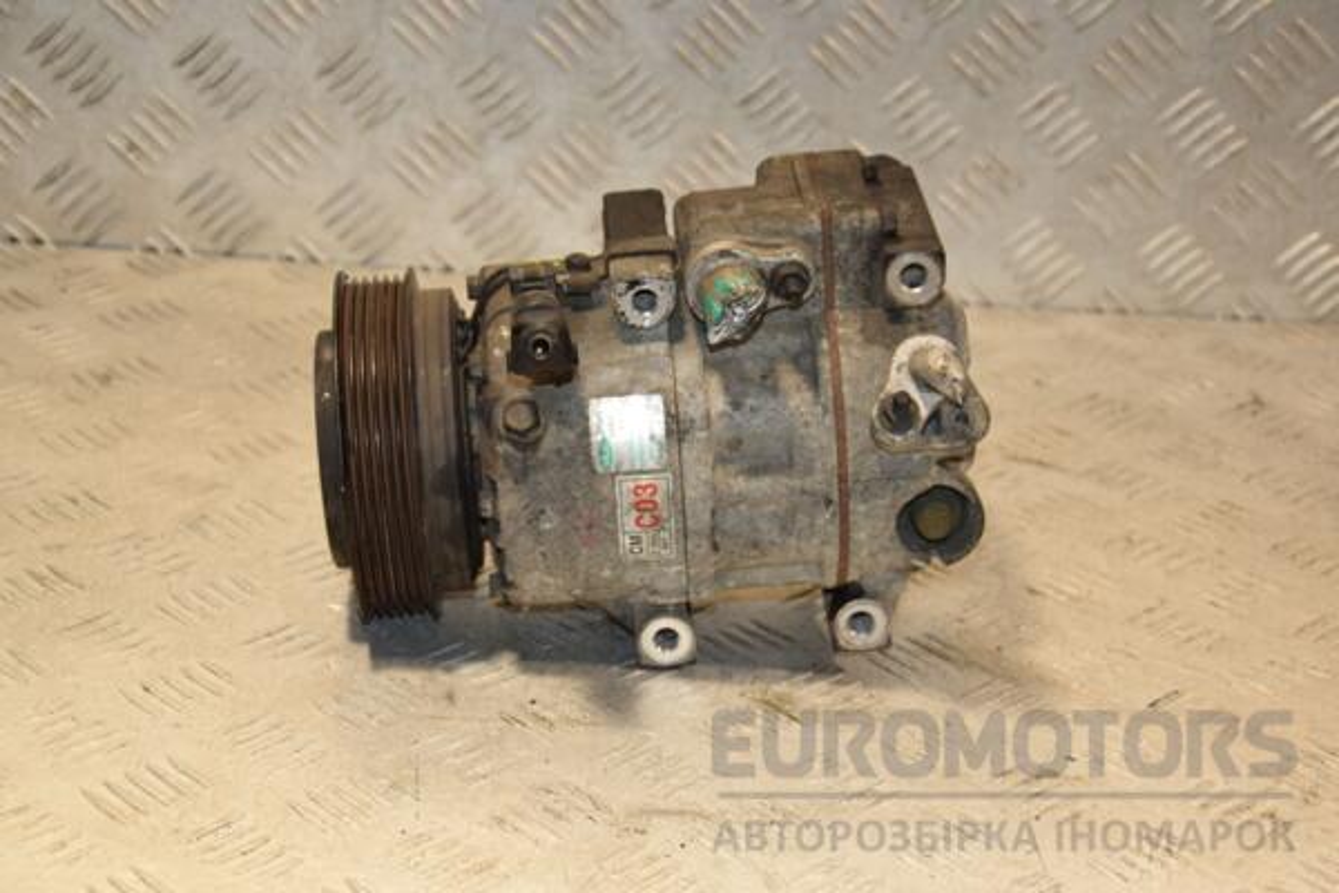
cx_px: 670
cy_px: 446
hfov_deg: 26.0
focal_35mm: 78
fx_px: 2901
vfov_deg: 17.5
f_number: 5
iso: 800
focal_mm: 52
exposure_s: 1/200
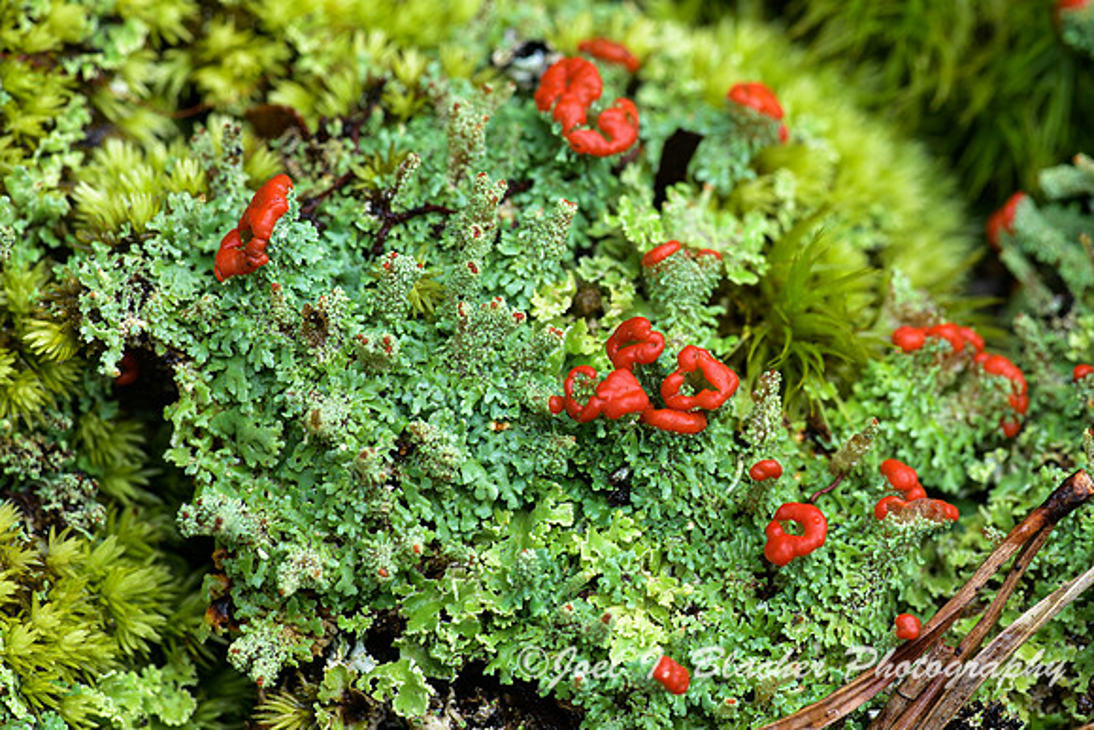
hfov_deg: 11.4
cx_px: 547
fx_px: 5471
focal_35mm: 180
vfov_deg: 7.6
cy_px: 365
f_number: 11
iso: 100
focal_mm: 180
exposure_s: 1/10
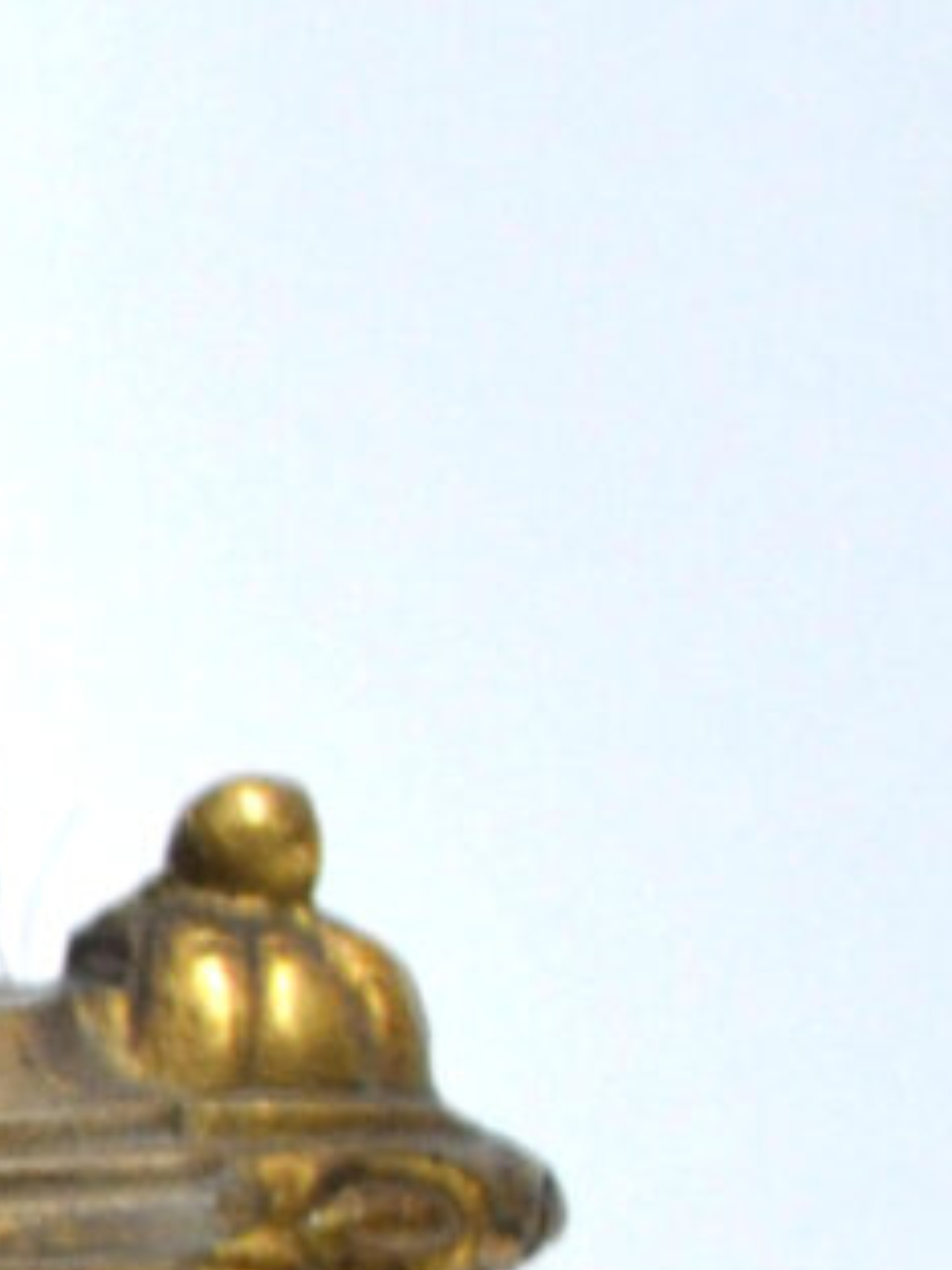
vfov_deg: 7.5
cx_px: -2954
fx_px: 9571
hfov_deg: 5.0
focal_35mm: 261
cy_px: 1856
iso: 400
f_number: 4
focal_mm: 22
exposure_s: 1/25
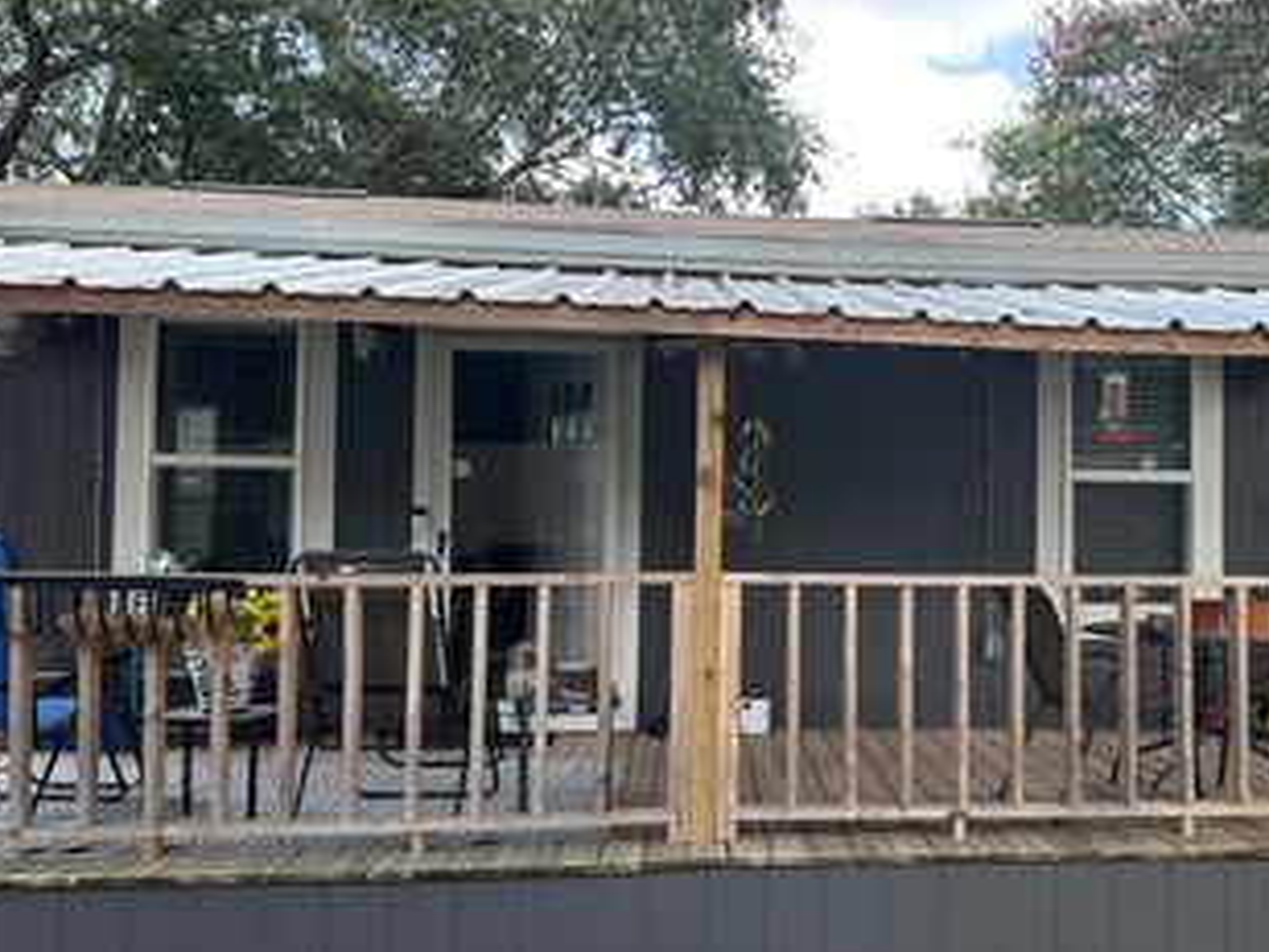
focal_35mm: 39
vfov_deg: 36.8
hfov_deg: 46.9
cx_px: 869
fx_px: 1430
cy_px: 497
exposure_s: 1/529
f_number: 1.78
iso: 80
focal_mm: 6.86
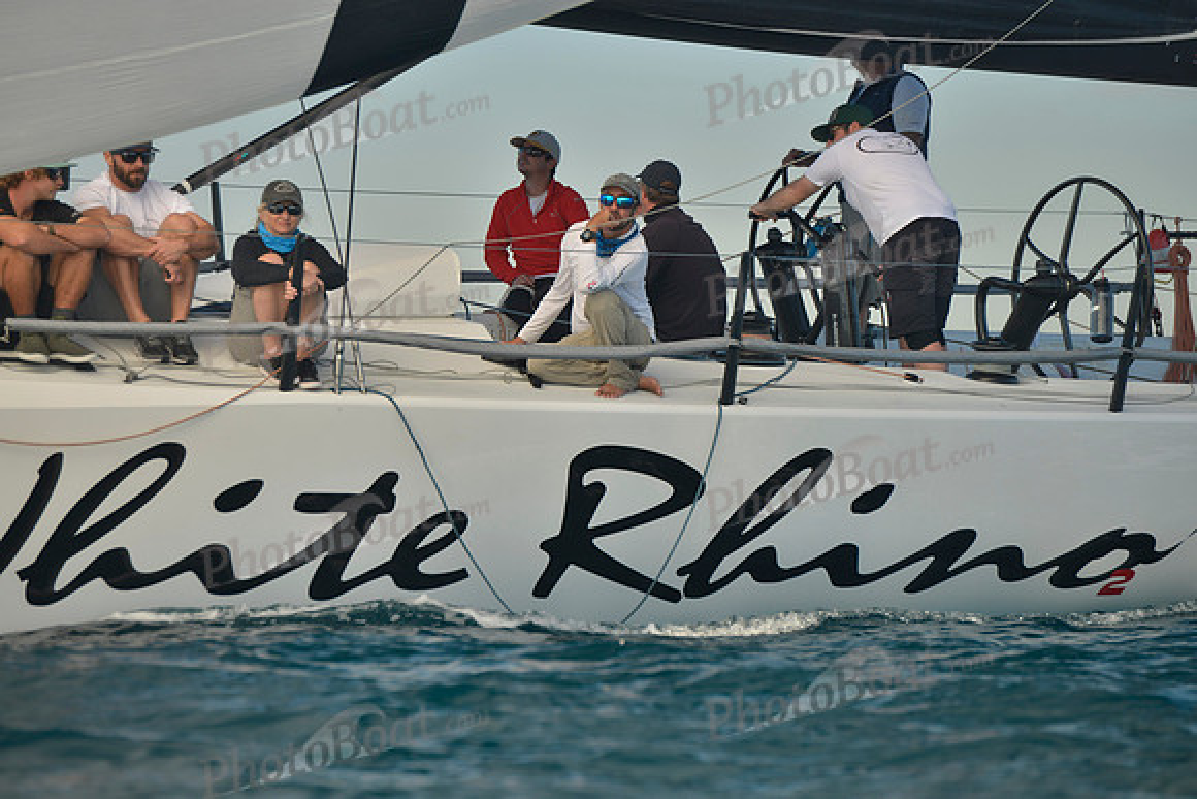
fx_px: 6651
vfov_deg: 6.9
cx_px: 598
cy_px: 400
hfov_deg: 10.3
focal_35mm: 200
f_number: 5.6
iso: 200
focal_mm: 200
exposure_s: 1/800
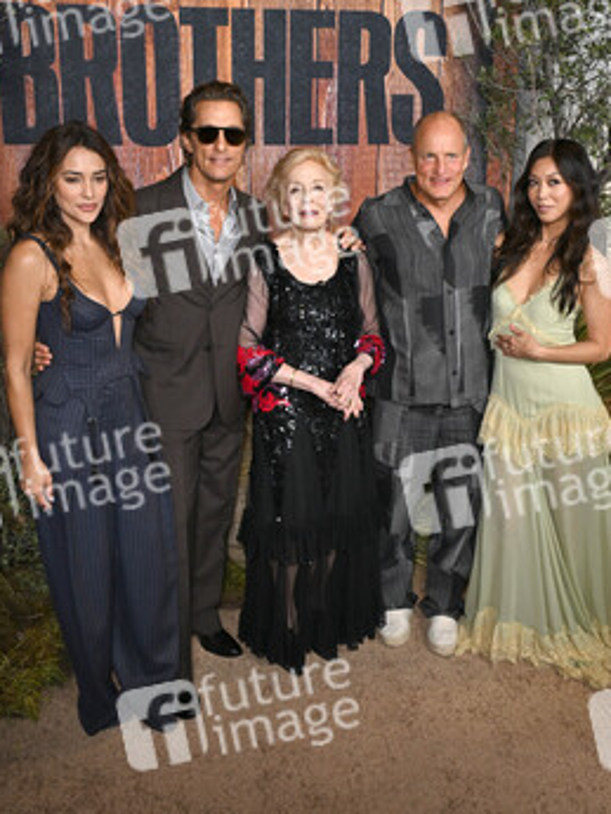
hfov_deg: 36.8
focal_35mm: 39
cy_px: 361
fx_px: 917
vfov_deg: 47.8
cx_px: 307
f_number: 7.1
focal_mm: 35
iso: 1000
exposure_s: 1/250
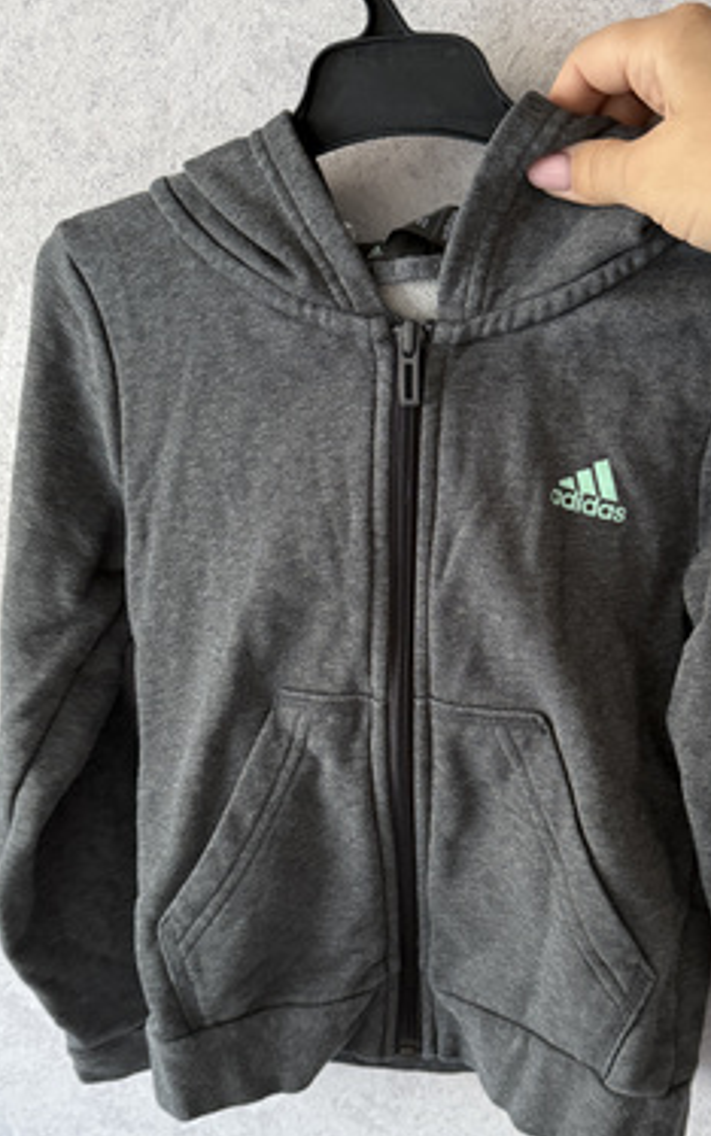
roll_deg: +0.0
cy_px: 656
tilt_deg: -23.0
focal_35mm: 34
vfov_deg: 56.4
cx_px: 476
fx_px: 1053
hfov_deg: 36.9
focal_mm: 6.76
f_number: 1.78
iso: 800
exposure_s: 1/60
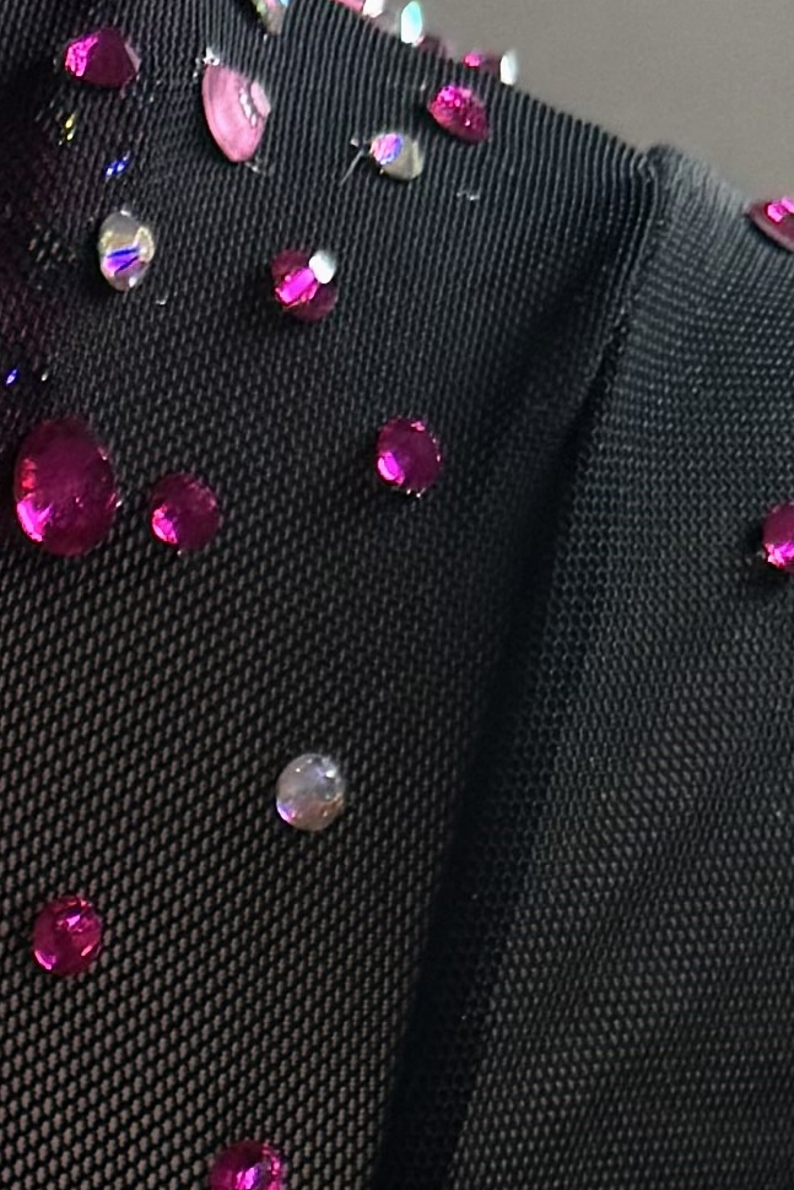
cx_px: -1178
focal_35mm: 147
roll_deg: -6.5
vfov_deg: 12.6
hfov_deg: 8.5
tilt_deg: -20.1
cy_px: 2209
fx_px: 4861
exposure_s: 1/120
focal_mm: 6.76
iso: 200
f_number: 1.78
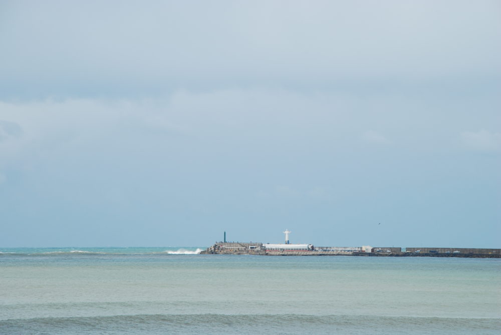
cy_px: 168
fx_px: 2194
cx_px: 250
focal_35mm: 158
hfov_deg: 13.0
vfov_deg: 8.7
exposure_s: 1/160
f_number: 13
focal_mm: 105
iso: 100
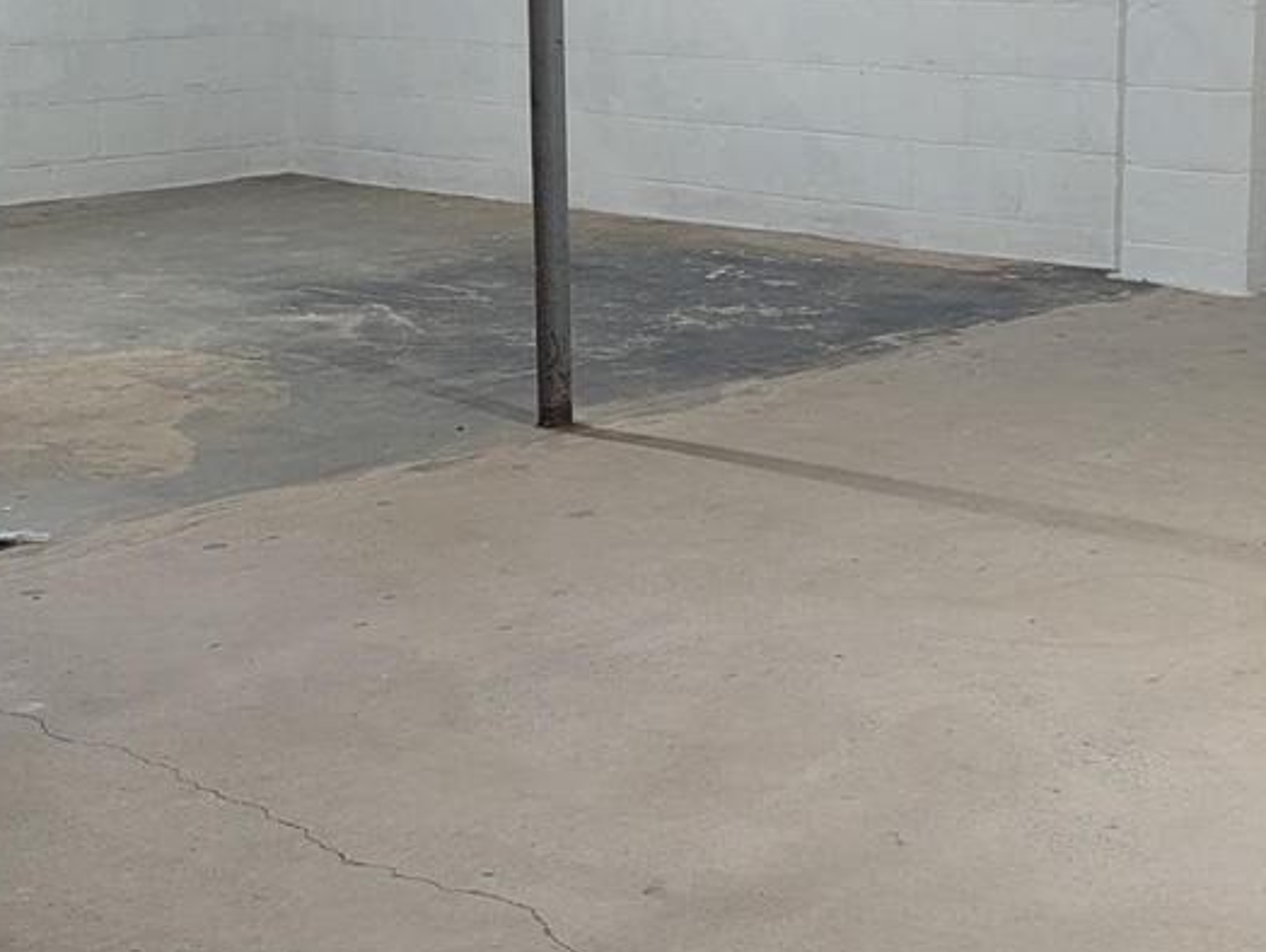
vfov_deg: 22.3
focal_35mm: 66
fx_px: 2416
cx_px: 821
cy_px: 379
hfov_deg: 29.2
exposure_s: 1/24
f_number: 1.85
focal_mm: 6.81
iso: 183
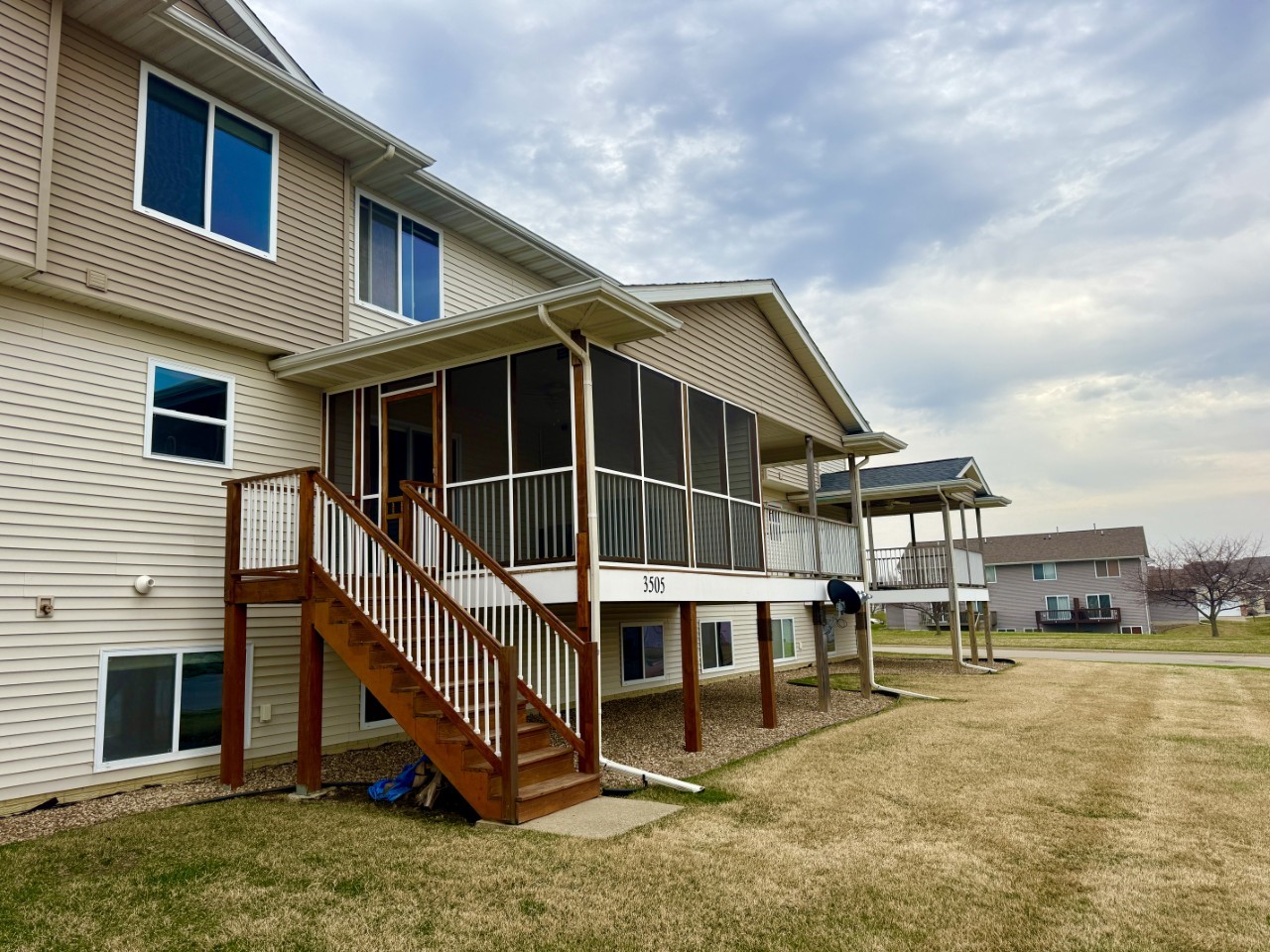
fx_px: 881
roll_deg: +1.7
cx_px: 635
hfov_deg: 71.6
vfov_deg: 56.8
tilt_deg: +7.4
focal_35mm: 24
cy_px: 476
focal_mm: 6.76
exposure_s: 1/2801
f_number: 1.78
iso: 80
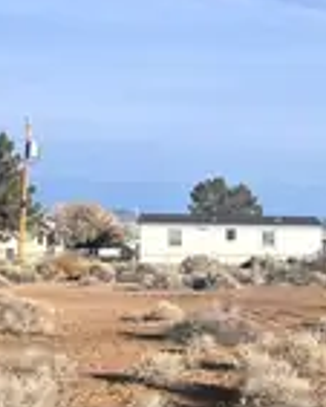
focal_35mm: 72
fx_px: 867
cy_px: 188
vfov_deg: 26.4
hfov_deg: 21.0
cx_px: 263
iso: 50
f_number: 1.5
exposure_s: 1/5319
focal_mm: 5.7
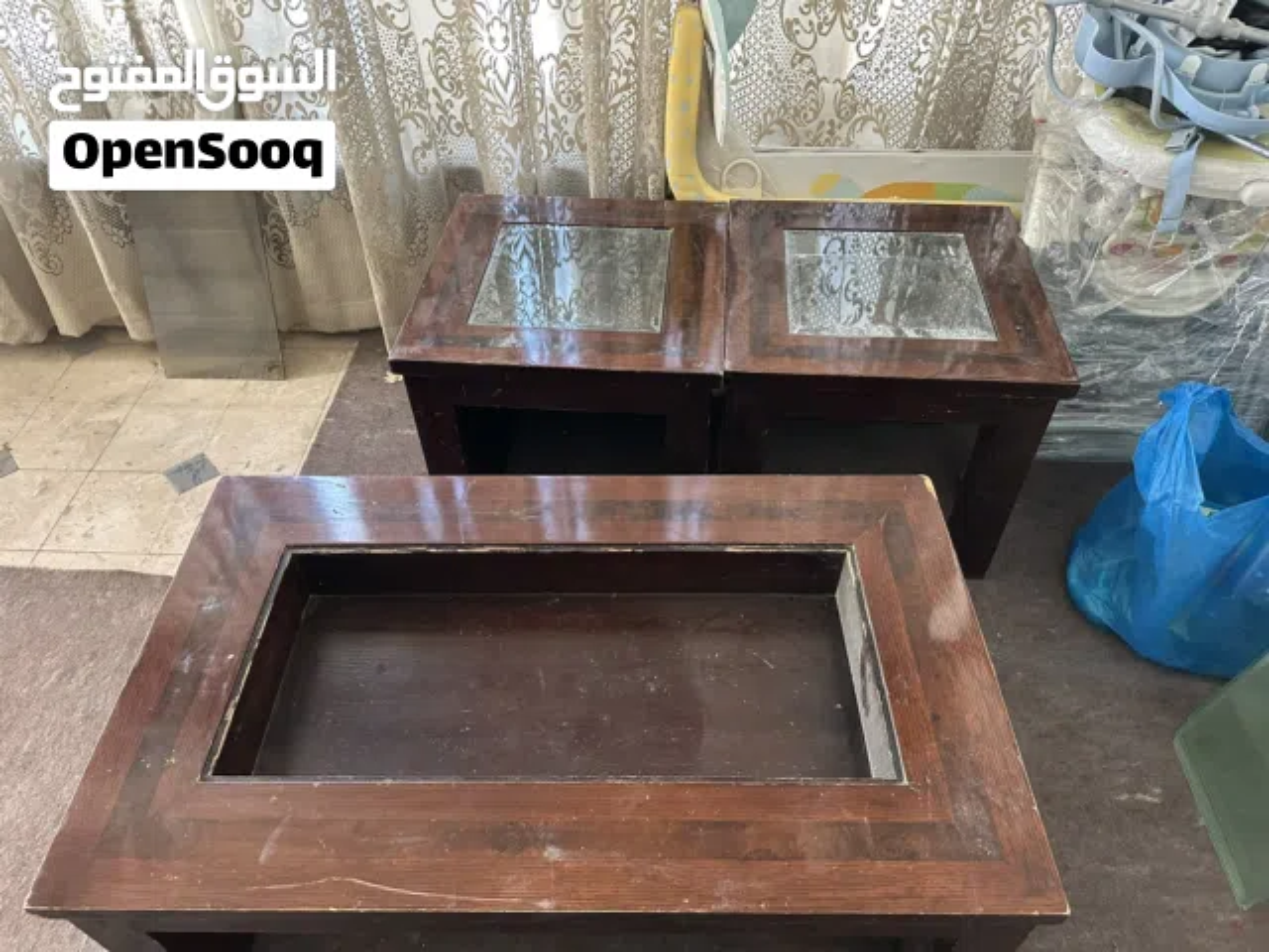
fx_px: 880
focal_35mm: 24
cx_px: 634
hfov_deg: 71.6
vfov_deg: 56.8
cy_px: 476
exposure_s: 1/60
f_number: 1.78
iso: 640
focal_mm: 6.86
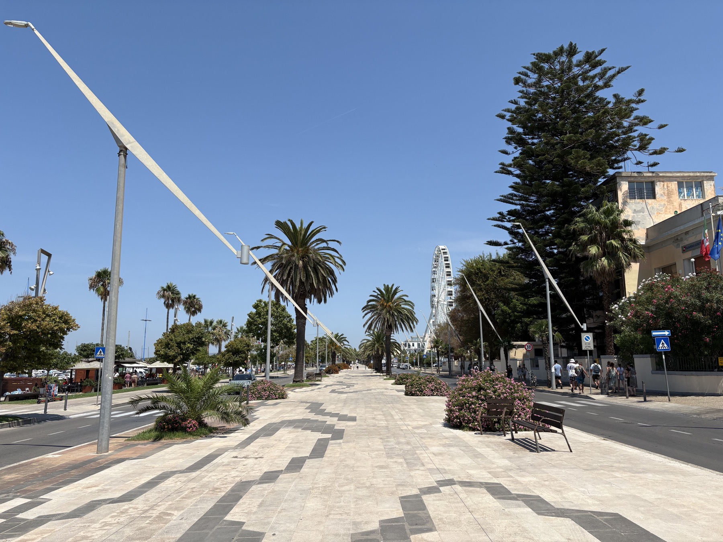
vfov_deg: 53.1
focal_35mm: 26
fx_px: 543
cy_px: 271
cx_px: 362
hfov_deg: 67.3
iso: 50
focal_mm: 5.96
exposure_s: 1/4950
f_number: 1.6
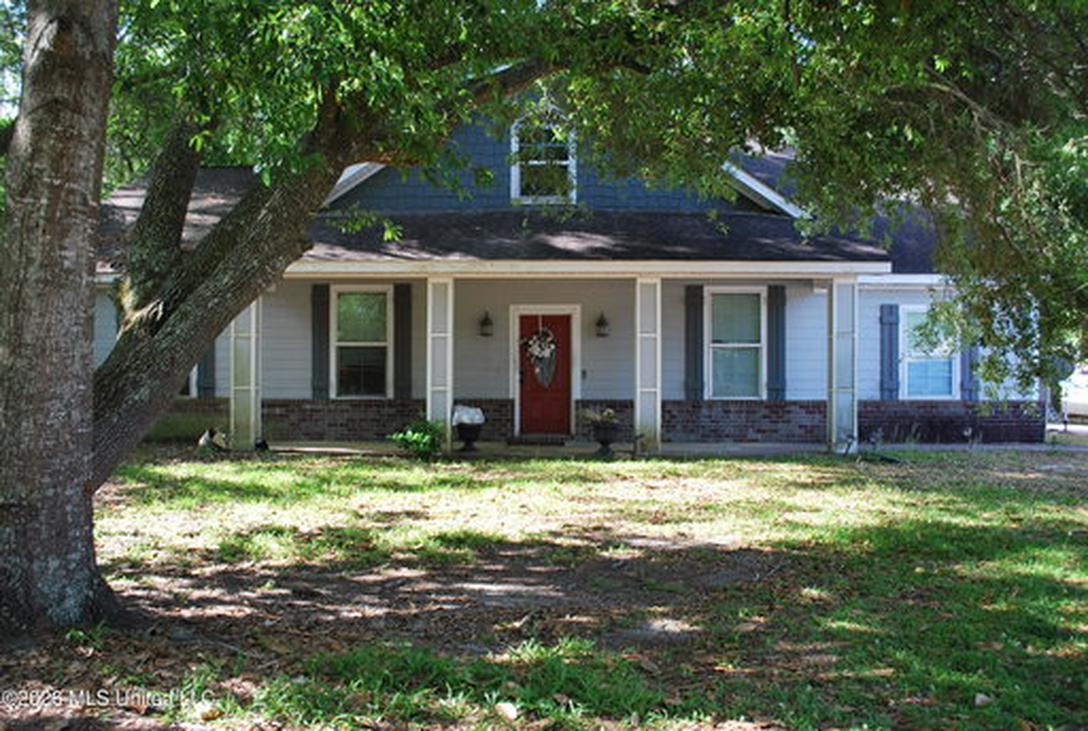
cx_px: 544
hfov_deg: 57.1
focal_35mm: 33
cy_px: 366
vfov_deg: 40.2
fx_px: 1000
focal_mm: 22
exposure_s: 1/100
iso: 200
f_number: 5
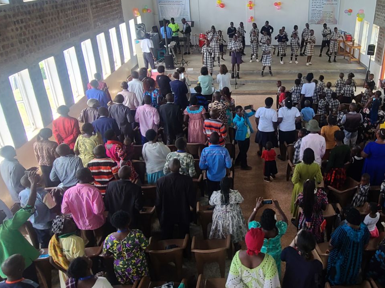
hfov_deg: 62.8
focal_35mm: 27
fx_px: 300
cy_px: 102
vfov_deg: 50.6
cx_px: 273
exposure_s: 1/60
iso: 64
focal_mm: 2.2
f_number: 2.2
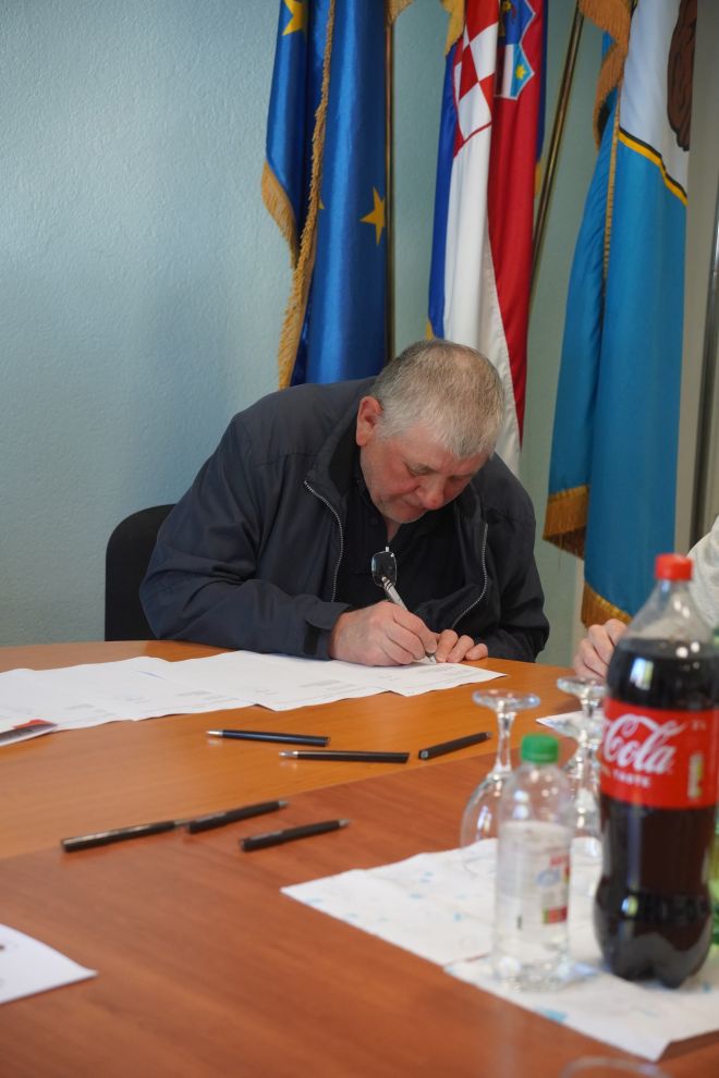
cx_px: 360
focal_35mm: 75
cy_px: 539
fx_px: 2247
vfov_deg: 27.0
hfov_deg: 18.2
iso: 1600
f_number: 3.5
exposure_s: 1/200
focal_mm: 50
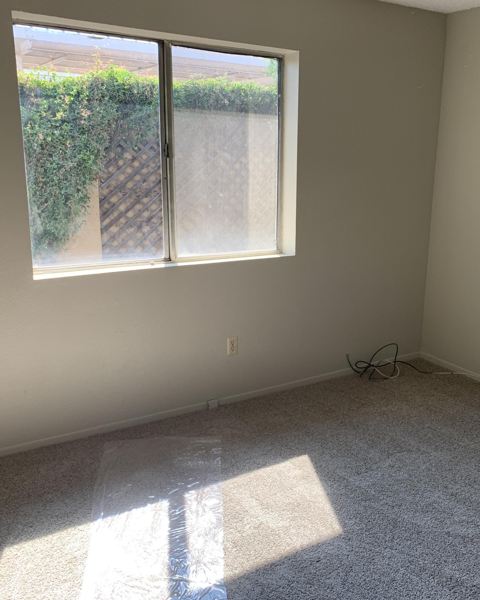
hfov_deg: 42.9
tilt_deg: -12.5
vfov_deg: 52.8
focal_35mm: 34
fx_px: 604
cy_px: 301
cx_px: 311
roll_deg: -2.1
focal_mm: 4.25
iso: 25
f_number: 1.8
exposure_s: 1/142
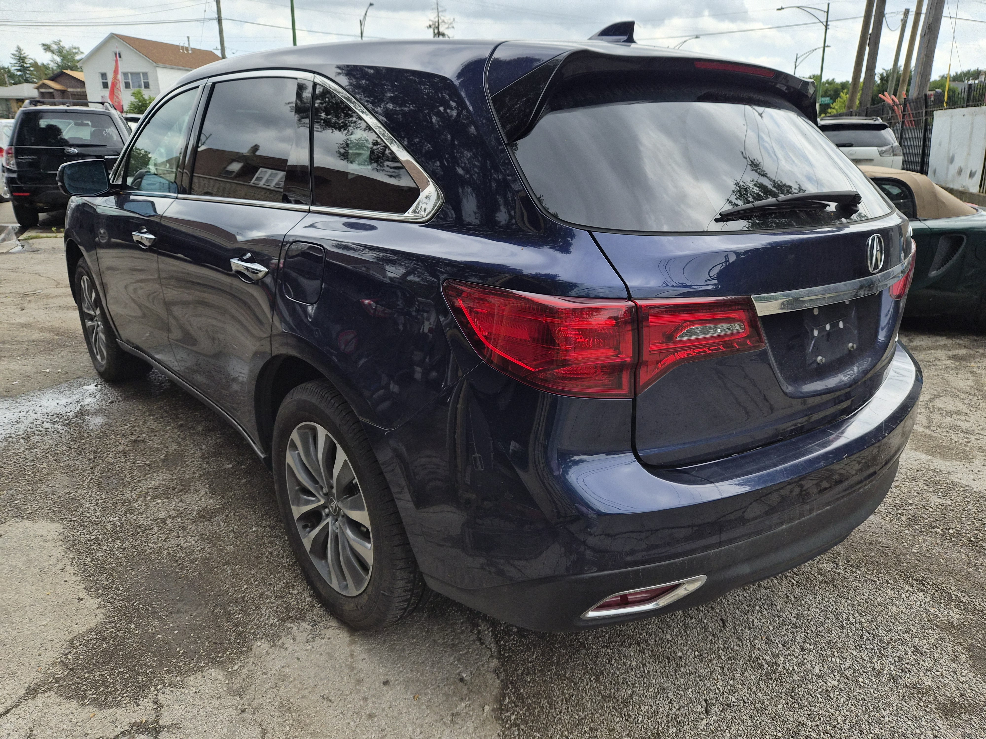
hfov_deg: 73.9
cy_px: 370
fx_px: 655
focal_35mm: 23
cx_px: 493
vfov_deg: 58.9
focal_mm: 5.4
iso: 80
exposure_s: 1/2648
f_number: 1.8
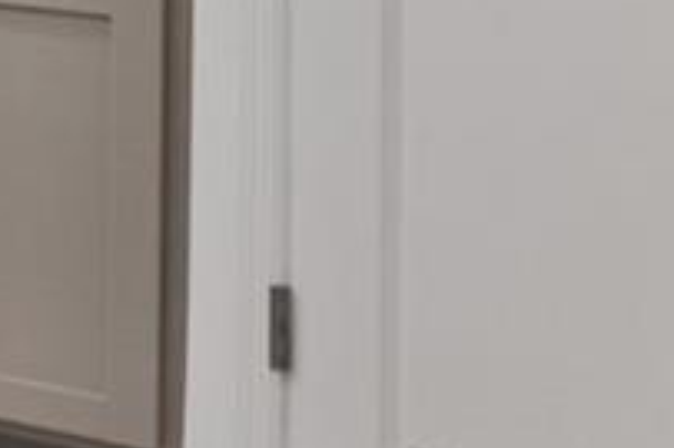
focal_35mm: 130
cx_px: -1557
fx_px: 2431
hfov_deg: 9.9
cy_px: -426
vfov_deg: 9.8
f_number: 8
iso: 800
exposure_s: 1/30
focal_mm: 11
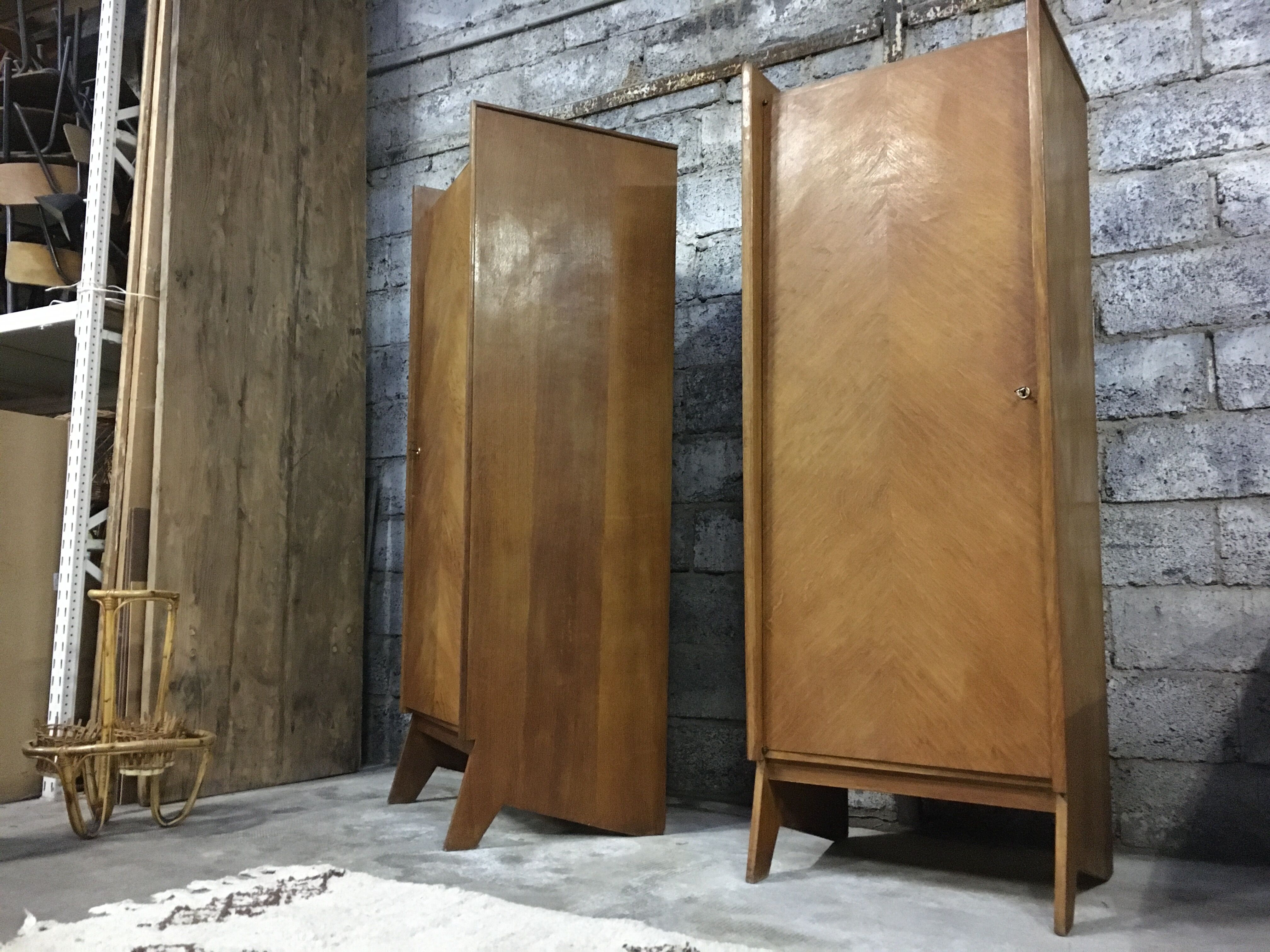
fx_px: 1064
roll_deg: -0.8
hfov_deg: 61.7
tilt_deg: +5.2
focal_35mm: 29
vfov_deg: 48.2
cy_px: 476
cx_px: 635
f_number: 2.2
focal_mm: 4.15
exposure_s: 1/17
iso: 400
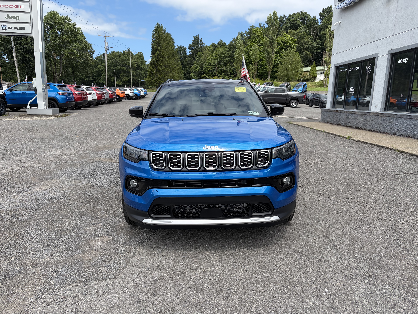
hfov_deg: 67.3
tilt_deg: -7.3
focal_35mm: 26
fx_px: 314
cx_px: 209
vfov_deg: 53.1
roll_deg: -1.9
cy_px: 157
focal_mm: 5.96
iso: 50
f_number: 1.6
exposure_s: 1/2451
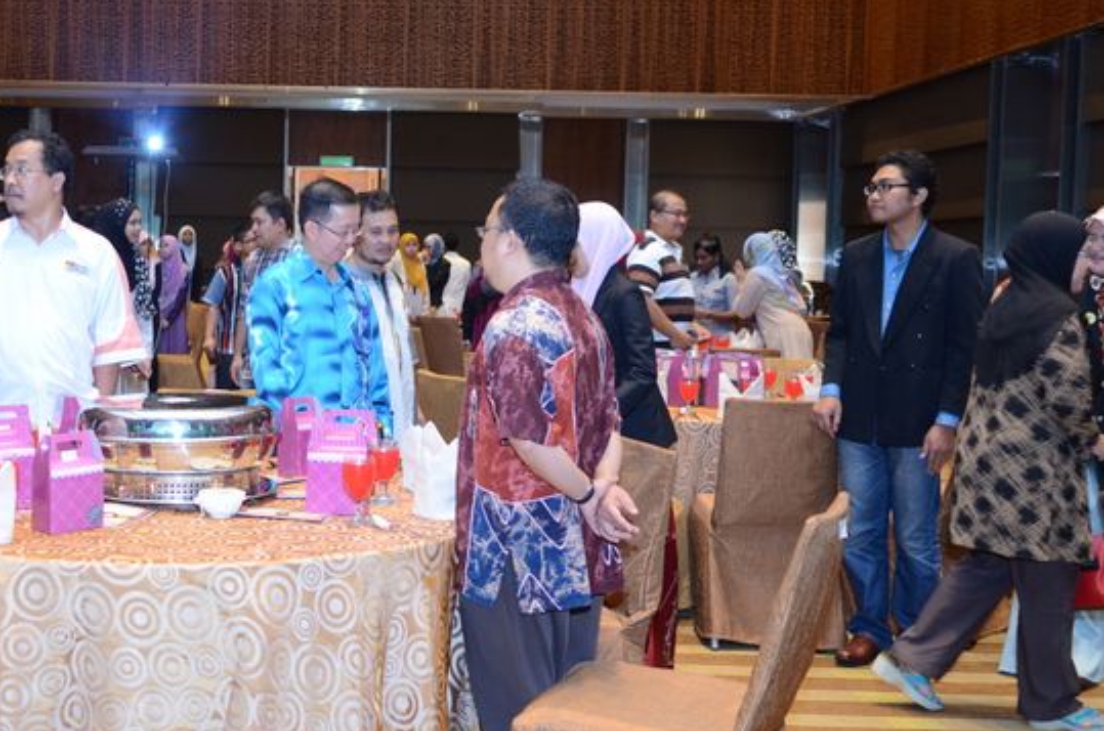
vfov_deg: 27.4
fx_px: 1500
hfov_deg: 39.7
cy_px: 334
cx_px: 322
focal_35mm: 49
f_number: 2.8
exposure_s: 1/60
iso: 1250
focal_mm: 22
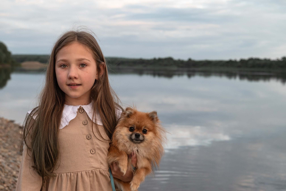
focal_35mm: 66
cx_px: 143
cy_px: 96
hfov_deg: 30.5
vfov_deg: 20.6
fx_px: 525
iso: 250
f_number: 5.6
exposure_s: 1/250
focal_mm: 66
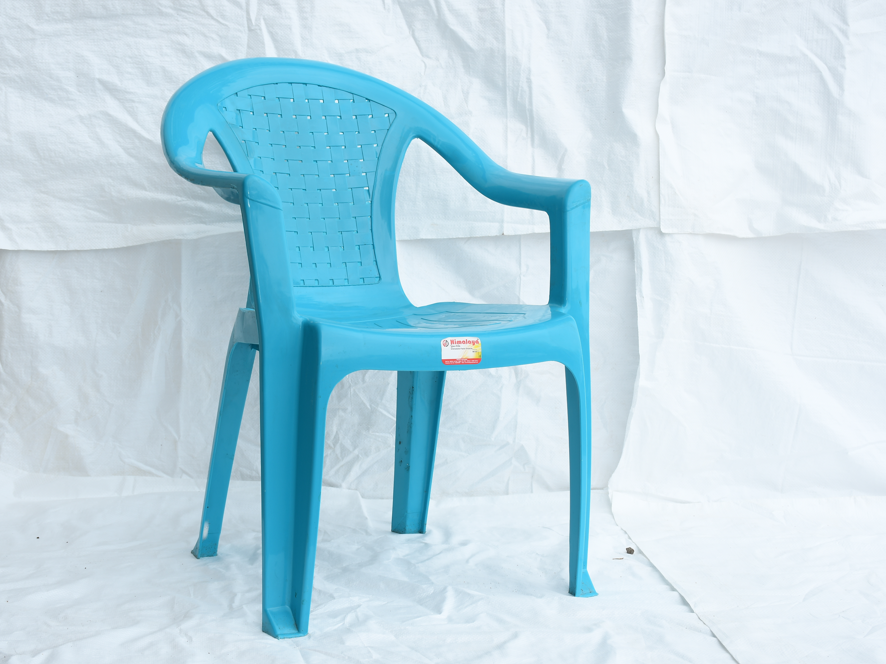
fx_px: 1664
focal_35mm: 65
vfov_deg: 22.6
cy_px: 332
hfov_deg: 29.8
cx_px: 449
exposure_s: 1/125
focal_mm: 40
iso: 100
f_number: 7.1
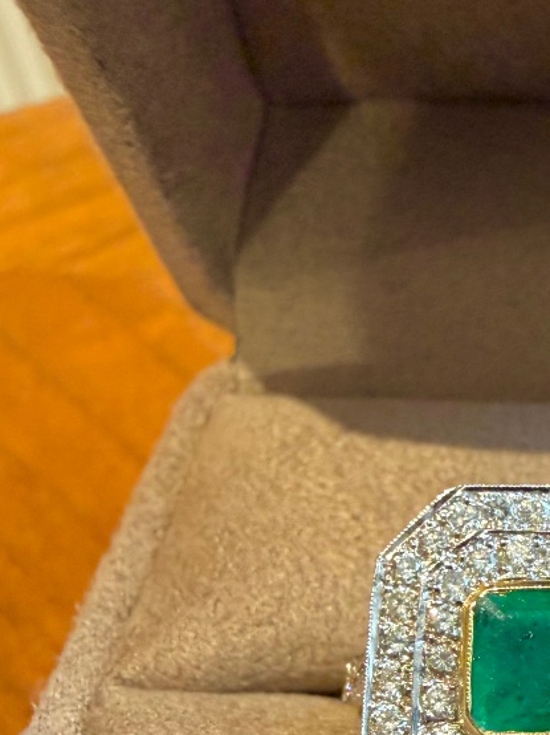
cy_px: 658
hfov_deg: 26.4
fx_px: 1102
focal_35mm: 52
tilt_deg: -49.7
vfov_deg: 34.8
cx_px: 563
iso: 320
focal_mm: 2.22
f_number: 2.2
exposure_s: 1/50
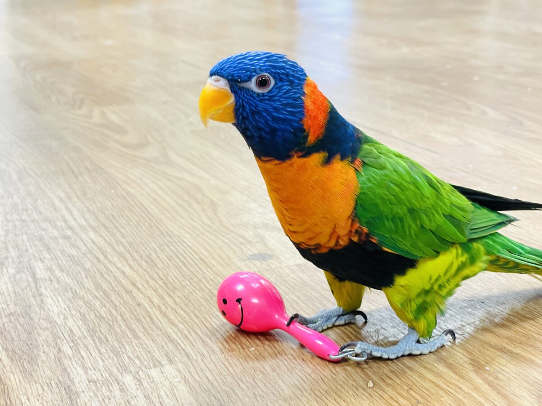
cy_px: 203
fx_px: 814
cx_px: 271
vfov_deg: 28.0
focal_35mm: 52
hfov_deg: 36.8
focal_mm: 6
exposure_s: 1/99
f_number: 2
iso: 160
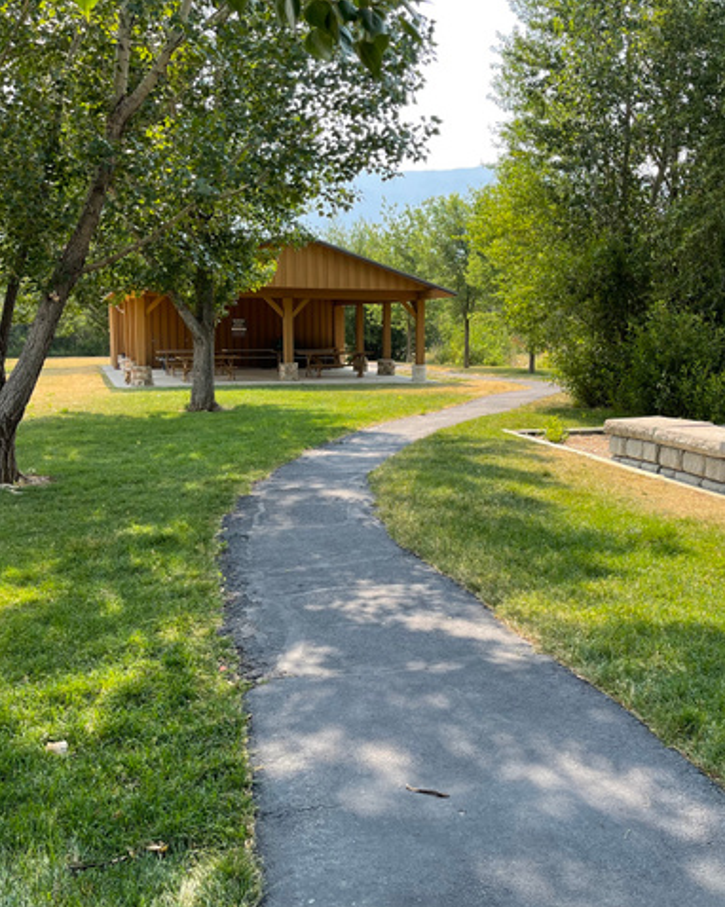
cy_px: 454
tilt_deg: -9.6
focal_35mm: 34
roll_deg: +0.1
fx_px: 913
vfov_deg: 52.9
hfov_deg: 43.3
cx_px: 391
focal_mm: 5.1
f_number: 1.6
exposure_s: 1/894
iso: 32
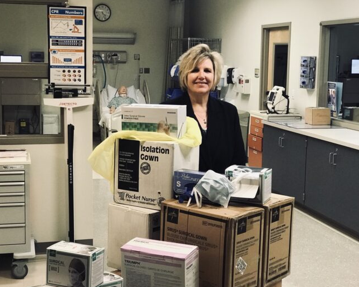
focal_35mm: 60
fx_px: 638
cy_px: 144
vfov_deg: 25.4
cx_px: 173
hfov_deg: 31.4
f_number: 2.8
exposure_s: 1/60
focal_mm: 6.6
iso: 160
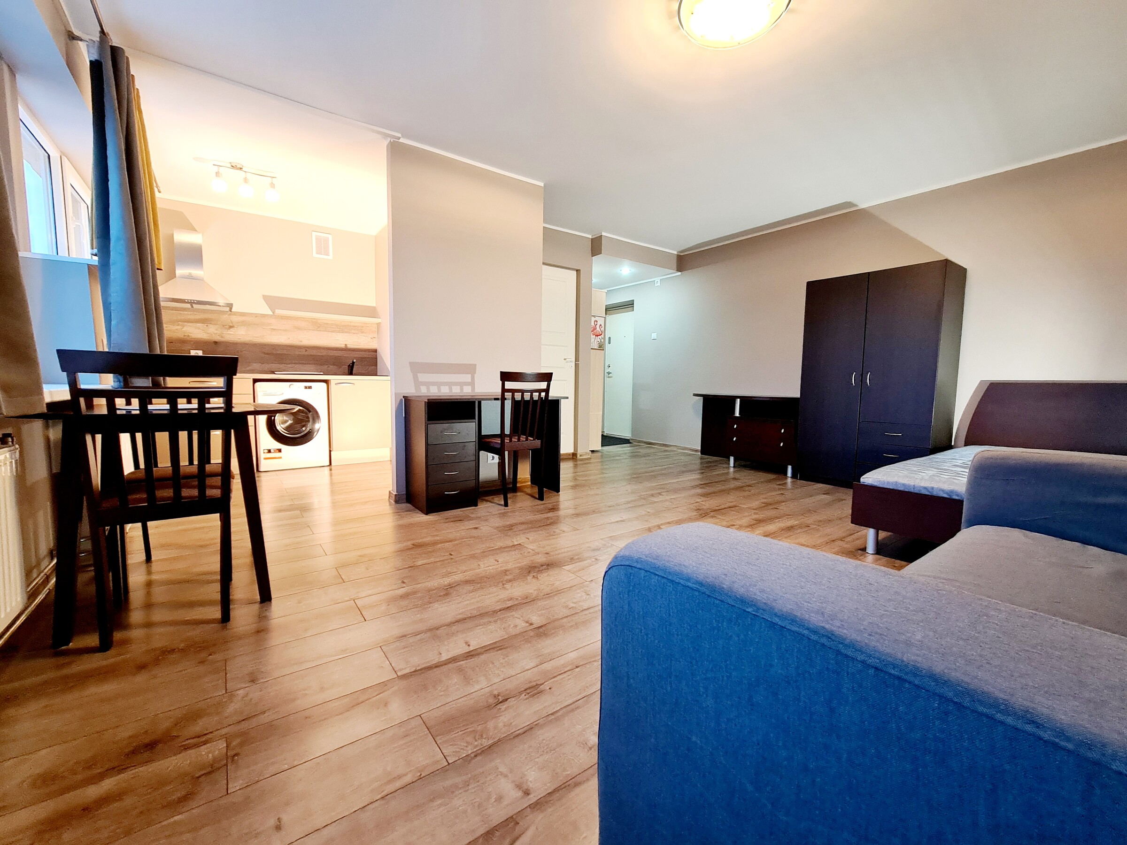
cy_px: 422
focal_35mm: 13
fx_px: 423
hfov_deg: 106.2
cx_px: 564
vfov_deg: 89.9
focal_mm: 2.22
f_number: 2.2
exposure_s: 1/50
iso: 250
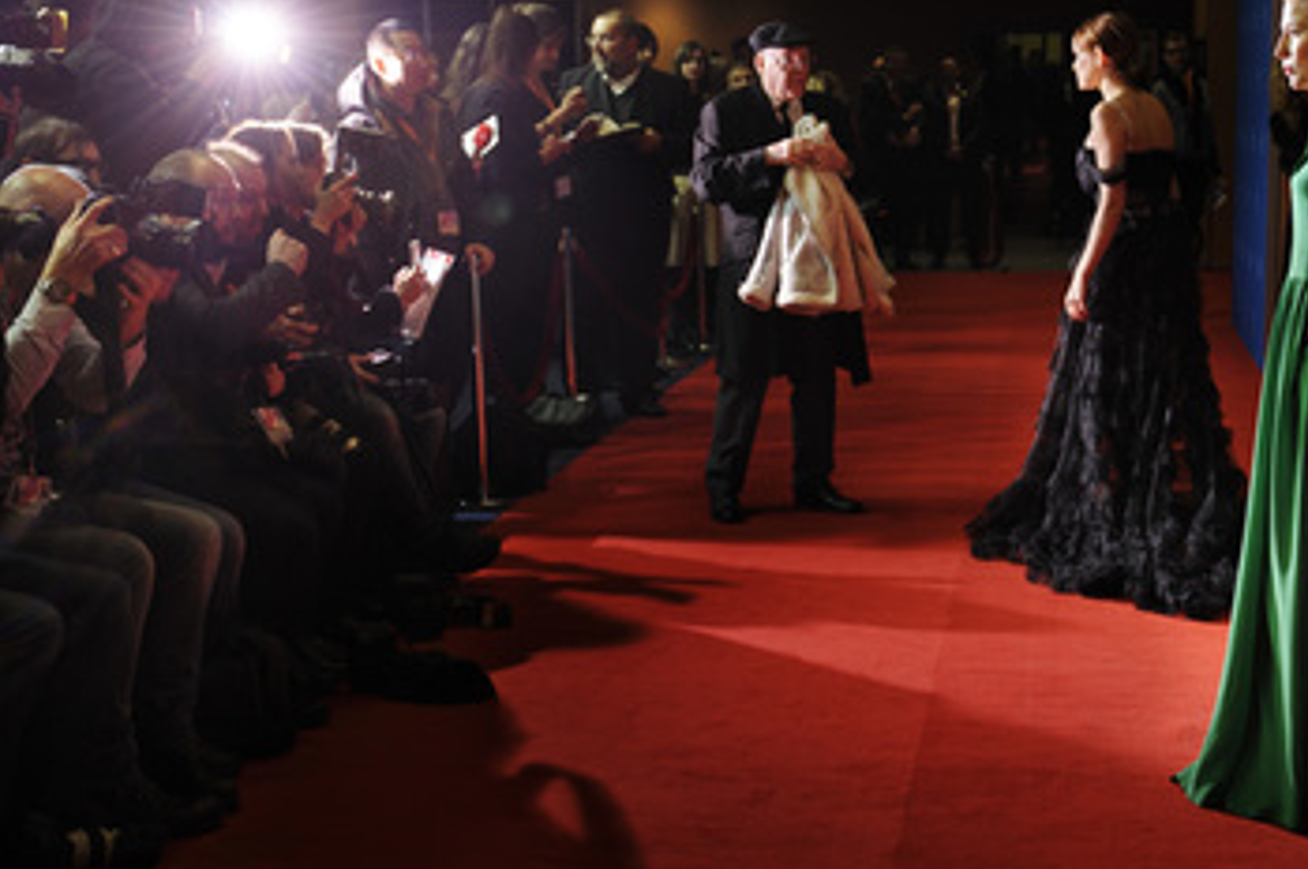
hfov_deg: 32.3
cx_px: 778
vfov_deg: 21.9
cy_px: 397
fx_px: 2251
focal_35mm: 62
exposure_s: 1/125
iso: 400
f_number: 3.5
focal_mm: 48
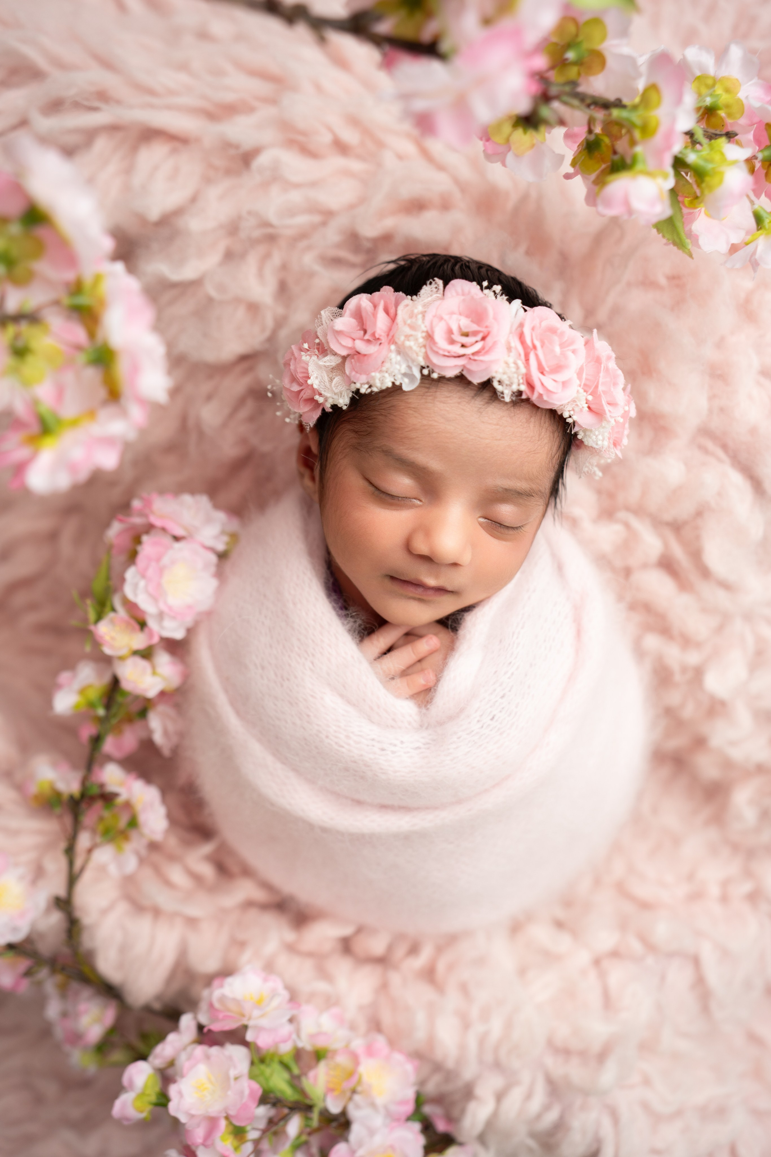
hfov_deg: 37.9
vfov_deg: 54.4
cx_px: 386
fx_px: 1124
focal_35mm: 35
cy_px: 578
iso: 125
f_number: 2.8
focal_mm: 35
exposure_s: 1/20
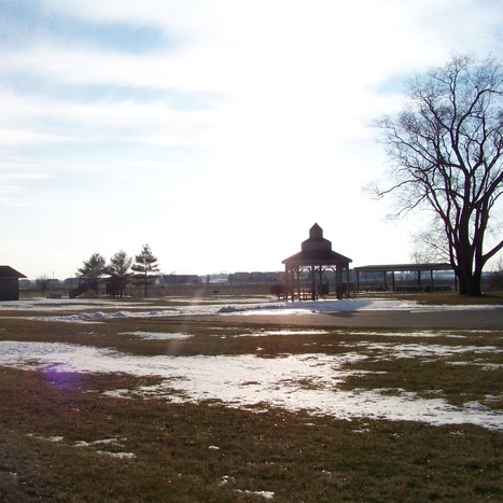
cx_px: 169
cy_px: 256
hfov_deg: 41.3
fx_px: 658
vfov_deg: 41.9
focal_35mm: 40
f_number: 5.6
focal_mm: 5.85
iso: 200
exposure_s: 1/1600
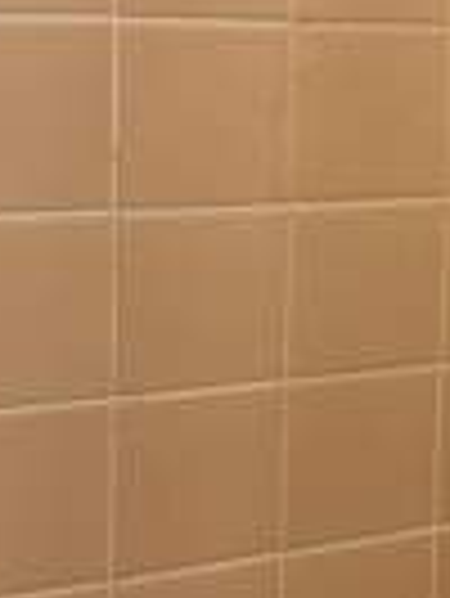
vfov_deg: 15.7
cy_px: 270
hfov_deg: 11.1
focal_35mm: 125
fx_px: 2163
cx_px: 792
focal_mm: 5.96
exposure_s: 1/60
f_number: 1.6
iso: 100
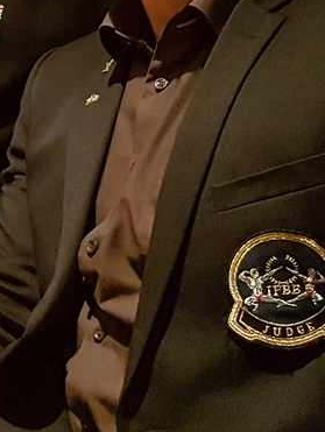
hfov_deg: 16.9
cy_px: 82
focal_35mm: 84
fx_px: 1050
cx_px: -57
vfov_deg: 22.9
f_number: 1.7
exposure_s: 1/33
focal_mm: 4.2
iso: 800
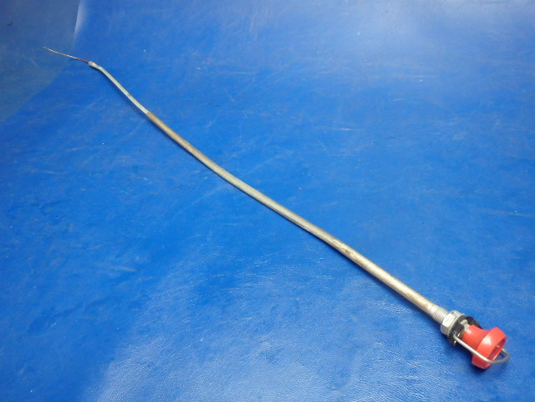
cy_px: 201
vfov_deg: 49.7
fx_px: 433
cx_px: 268
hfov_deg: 63.4
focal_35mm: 28
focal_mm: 5
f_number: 3.9
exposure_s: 1/30
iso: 640
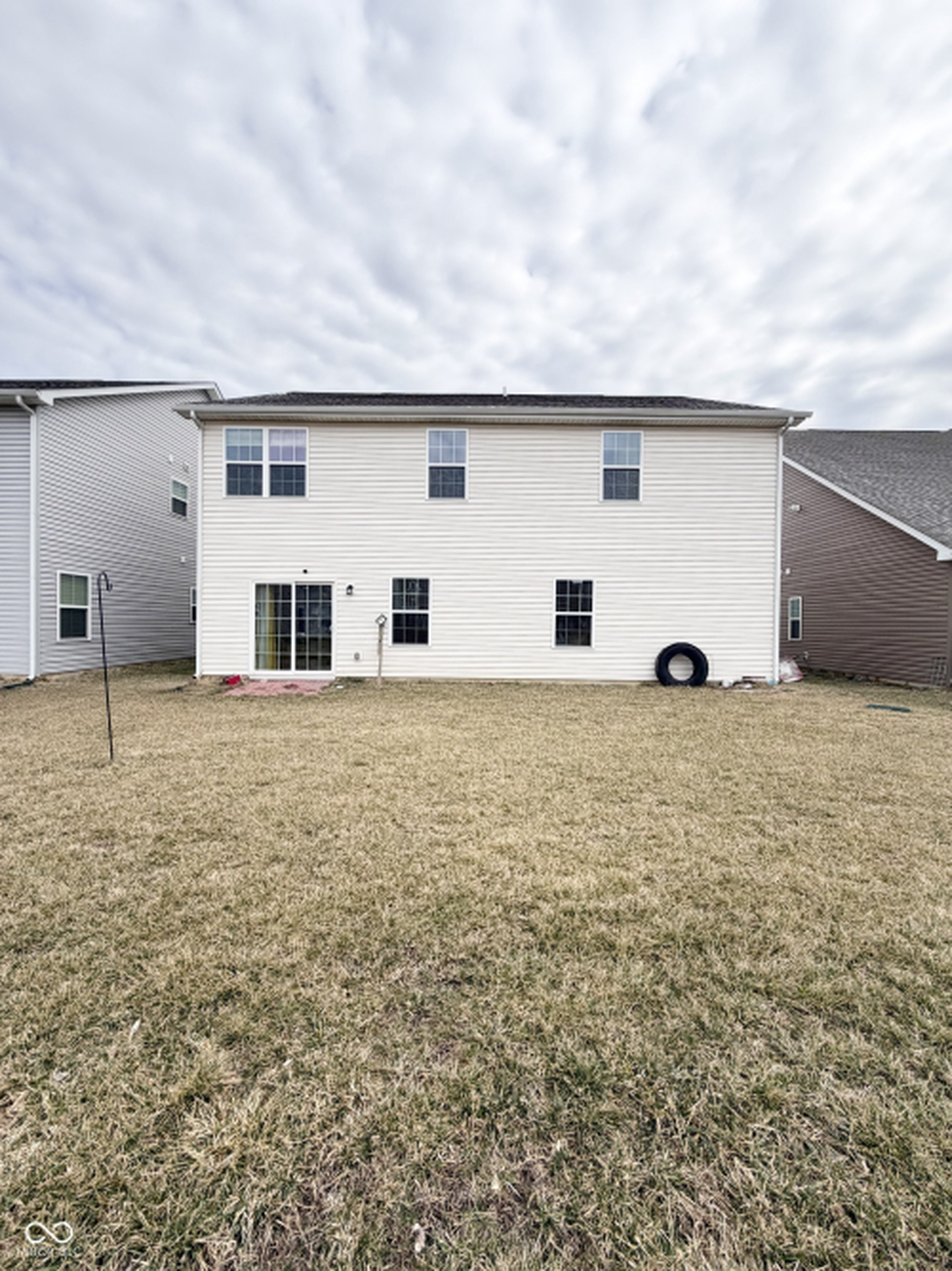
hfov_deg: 85.7
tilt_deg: -1.4
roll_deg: -0.9
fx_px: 514
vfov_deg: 102.1
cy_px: 636
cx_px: 476
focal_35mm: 14
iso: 40
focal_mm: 2.22
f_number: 2.2
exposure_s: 1/770
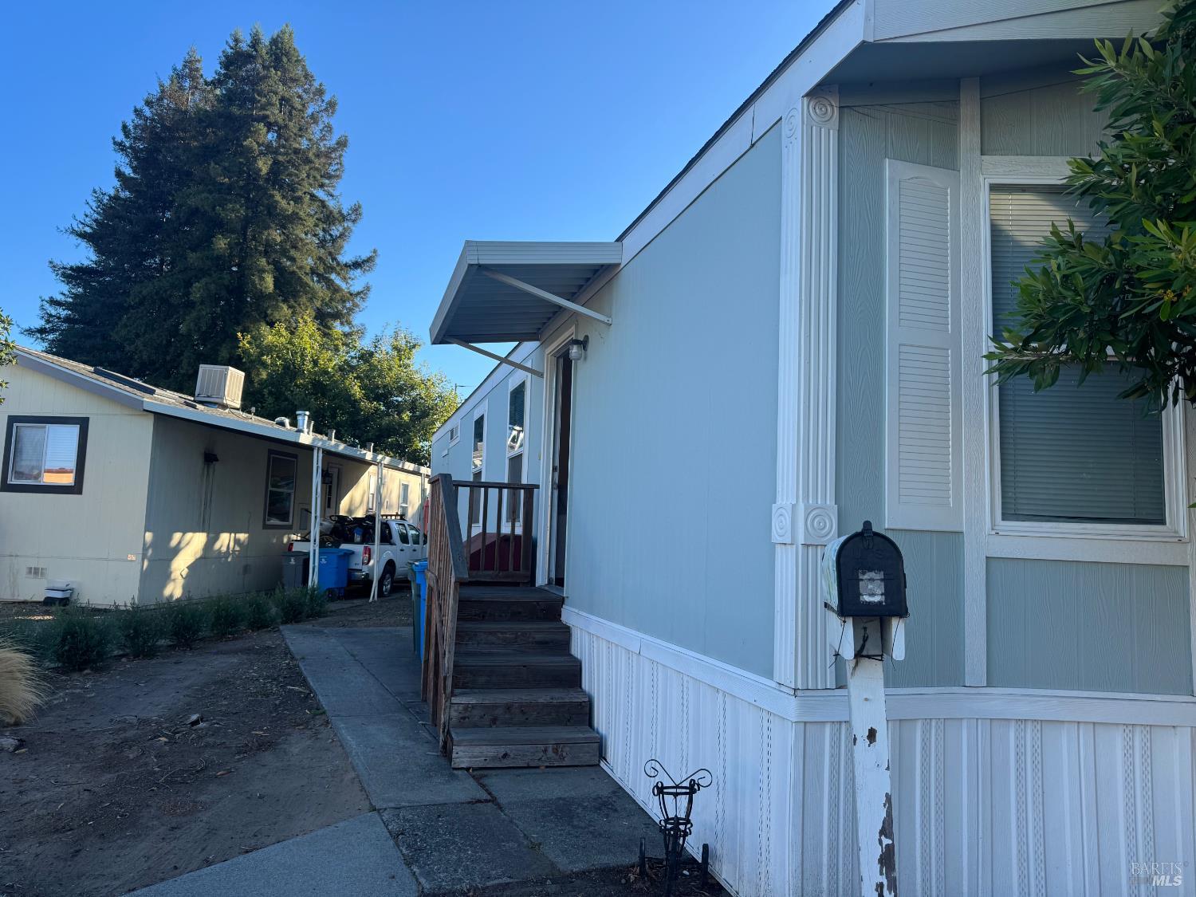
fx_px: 829
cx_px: 598
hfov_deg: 71.6
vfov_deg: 56.8
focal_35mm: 24
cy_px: 448
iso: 80
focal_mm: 6.76
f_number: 1.78
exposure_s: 1/1366
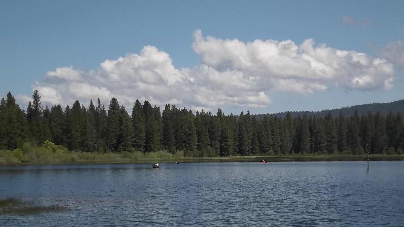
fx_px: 868
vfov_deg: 14.9
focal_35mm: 81
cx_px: 201
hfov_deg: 26.2
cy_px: 151
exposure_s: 1/250
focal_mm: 13.2
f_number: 9.8
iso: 80
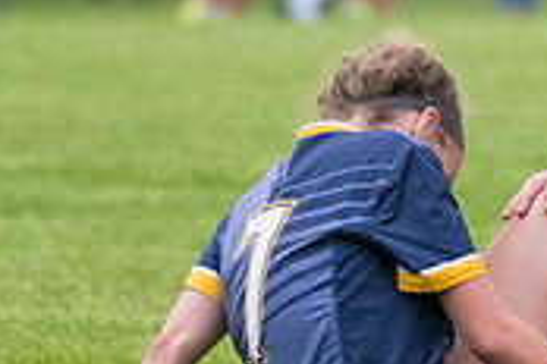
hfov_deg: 1.1
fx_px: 28123
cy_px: 147
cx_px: 701
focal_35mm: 1851
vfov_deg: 0.7
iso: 4000
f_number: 5.6
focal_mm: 370
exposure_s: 1/1600
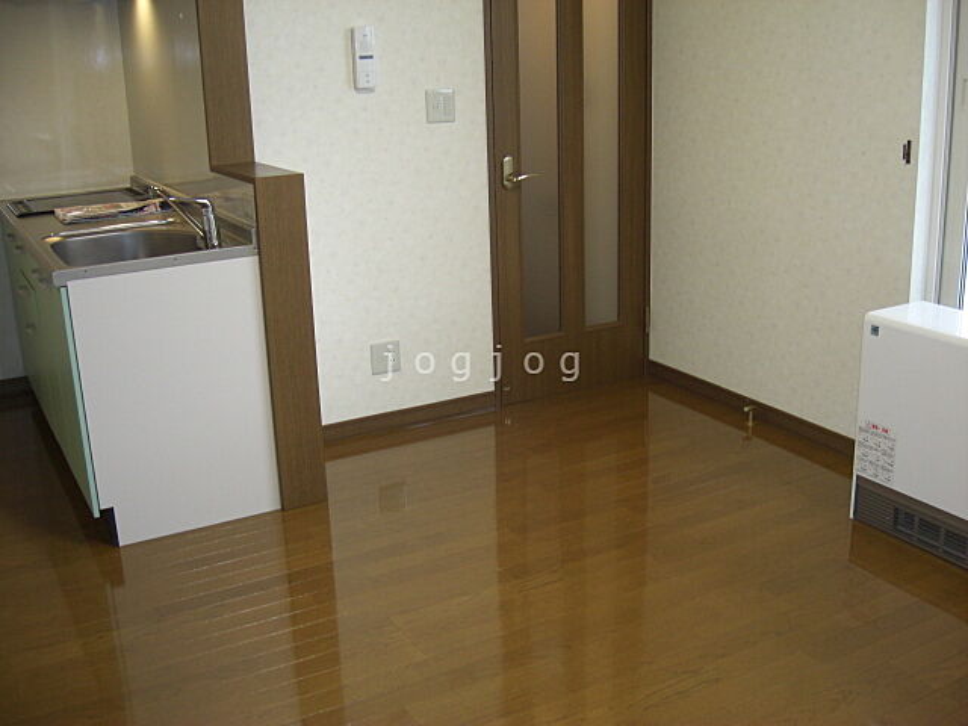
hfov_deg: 49.0
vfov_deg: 37.7
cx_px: 484
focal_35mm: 38
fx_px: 1063
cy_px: 363
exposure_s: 1/30
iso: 200
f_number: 2.8
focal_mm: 7.9
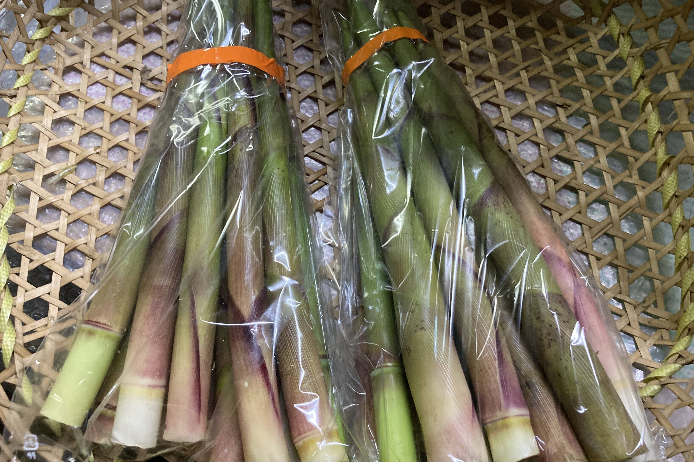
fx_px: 578
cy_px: 226
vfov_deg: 43.6
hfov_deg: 61.9
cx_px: 349
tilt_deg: -65.5
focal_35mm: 30
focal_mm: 3.99
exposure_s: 1/50
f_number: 1.8
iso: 320
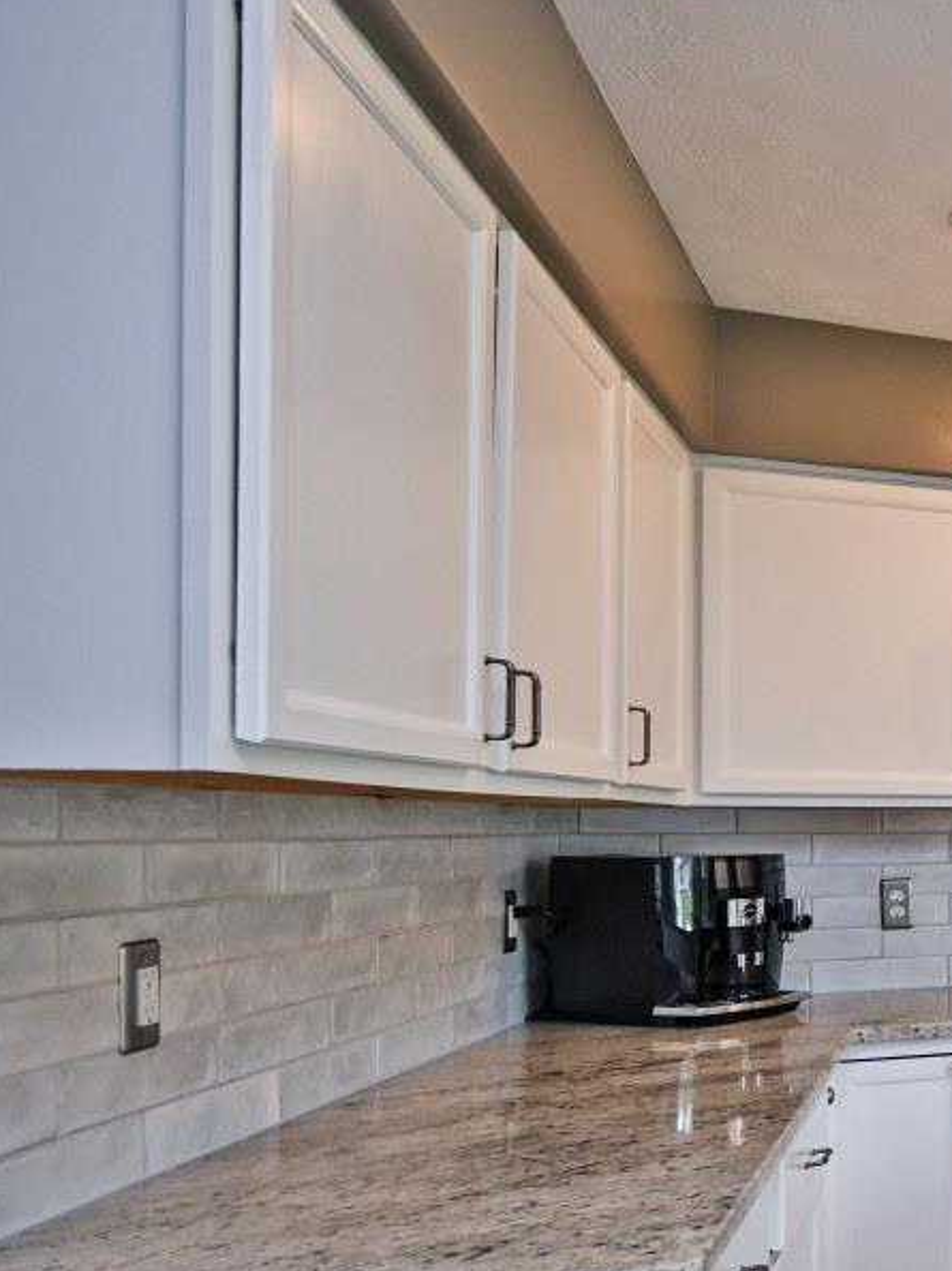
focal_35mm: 34
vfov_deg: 53.3
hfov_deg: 25.3
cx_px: 1562
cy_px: 809
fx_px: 1248
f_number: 4
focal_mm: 14
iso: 200
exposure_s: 1/60
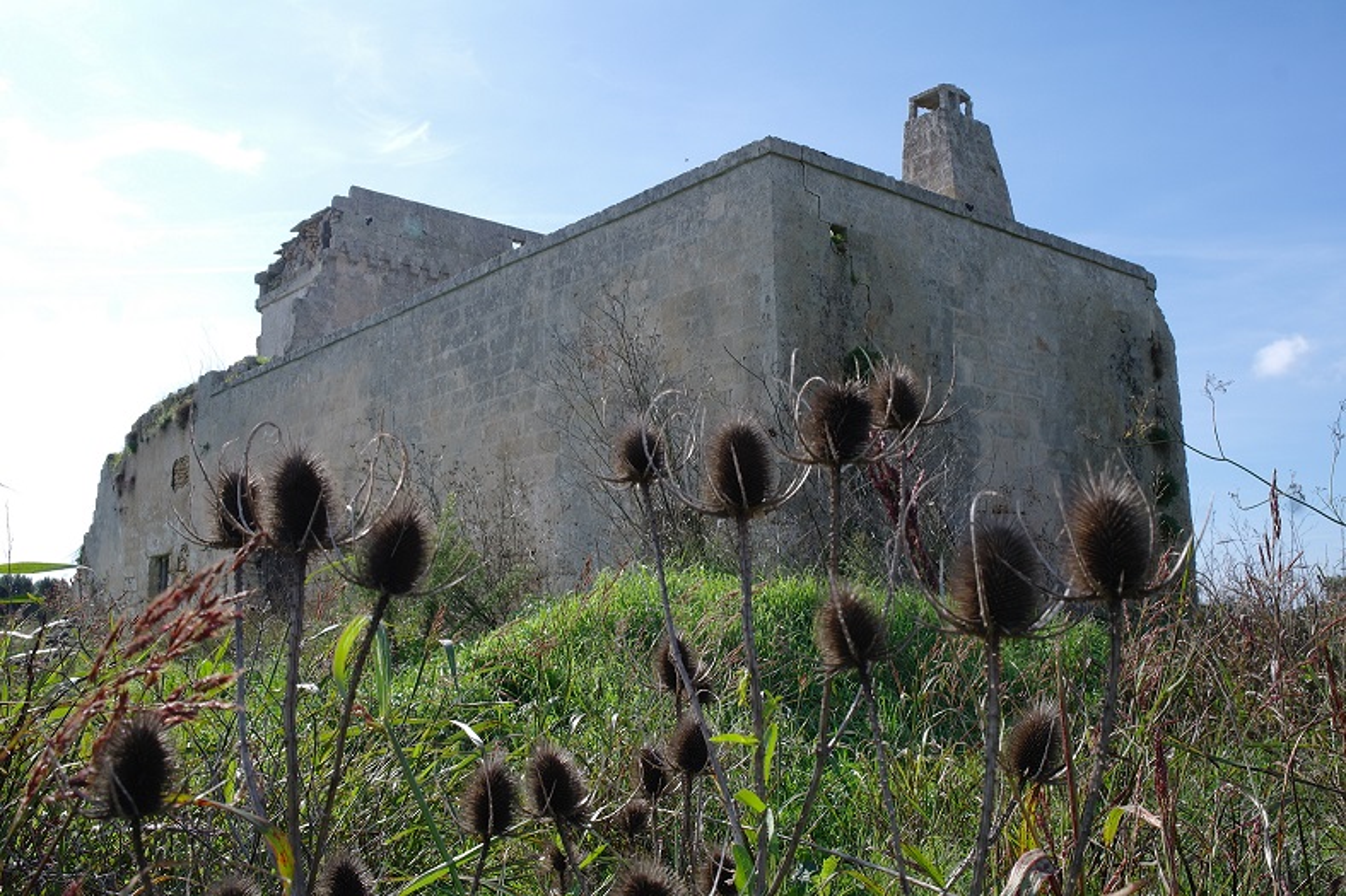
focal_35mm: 33
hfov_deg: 57.2
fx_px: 1233
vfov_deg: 40.0
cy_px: 448
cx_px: 673
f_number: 11
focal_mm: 22
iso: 100
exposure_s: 1/100
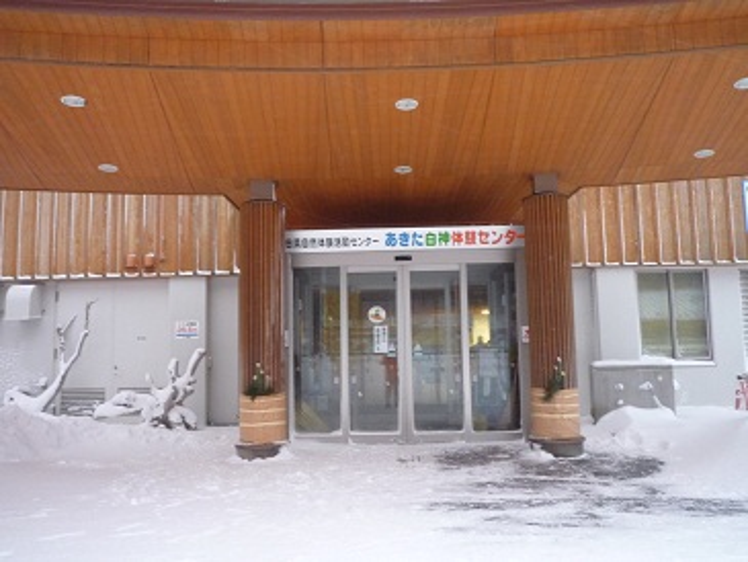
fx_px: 648
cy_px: 281
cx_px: 374
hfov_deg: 59.9
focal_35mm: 30
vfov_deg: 46.8
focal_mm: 5.3
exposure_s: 1/13
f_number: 3.4
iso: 400
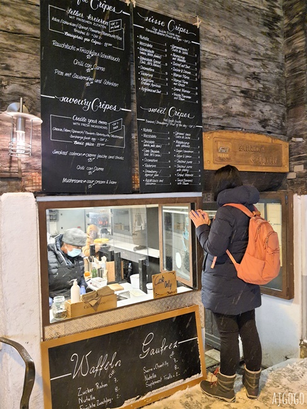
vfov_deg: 67.3
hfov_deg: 53.0
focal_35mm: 26
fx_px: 308
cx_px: 154
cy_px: 204
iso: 500
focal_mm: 4.32
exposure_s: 1/50
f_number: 1.7
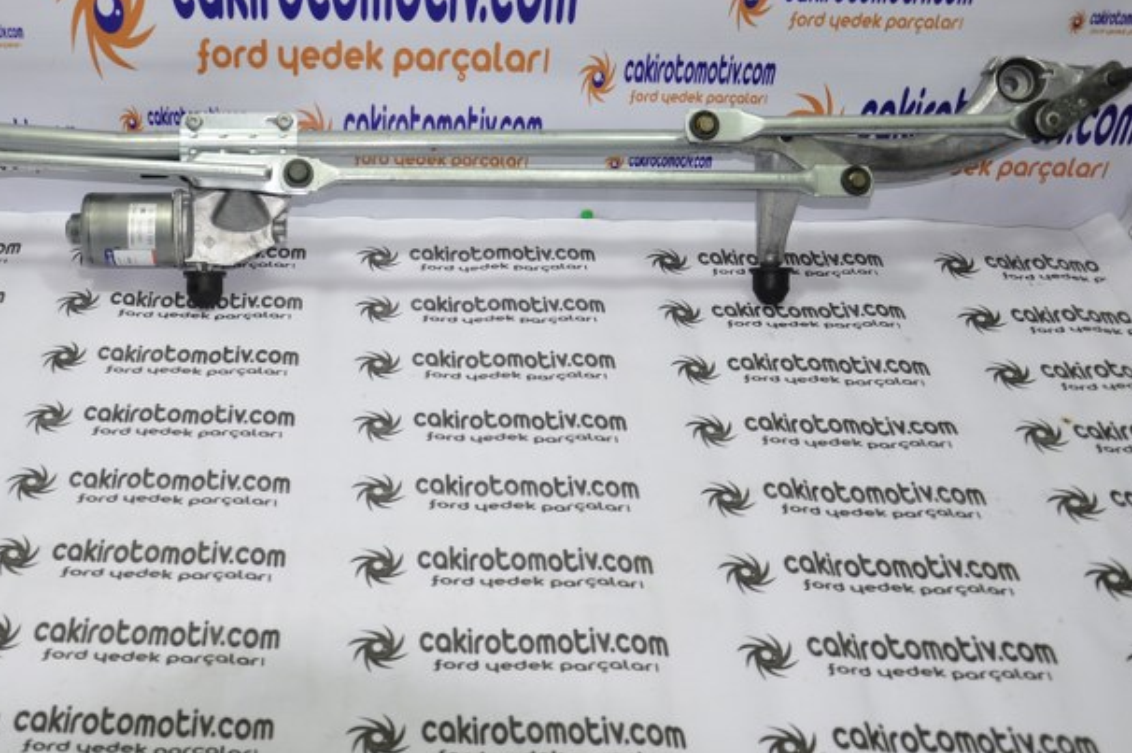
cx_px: 310
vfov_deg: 27.3
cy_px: 254
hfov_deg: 39.5
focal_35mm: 49
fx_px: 1539
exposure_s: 1/60
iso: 200
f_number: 4.5
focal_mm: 22
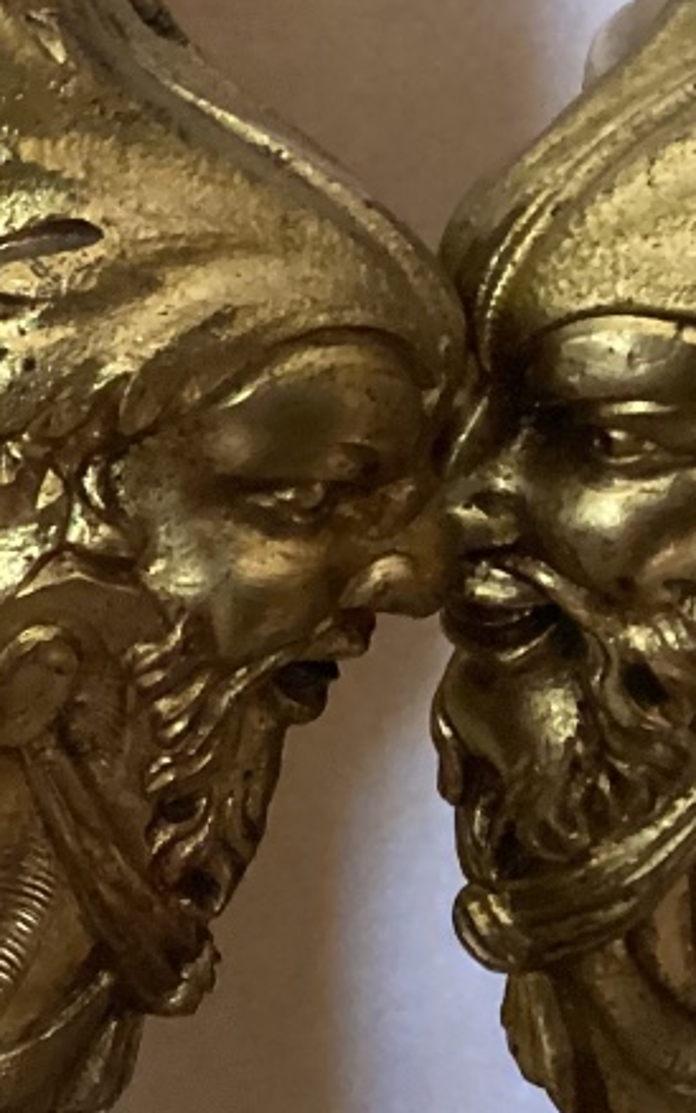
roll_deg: -1.8
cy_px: 529
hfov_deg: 12.7
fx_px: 2730
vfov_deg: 23.0
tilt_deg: -22.9
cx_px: -699
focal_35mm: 90
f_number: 2.4
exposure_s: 1/40
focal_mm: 3.3
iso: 400
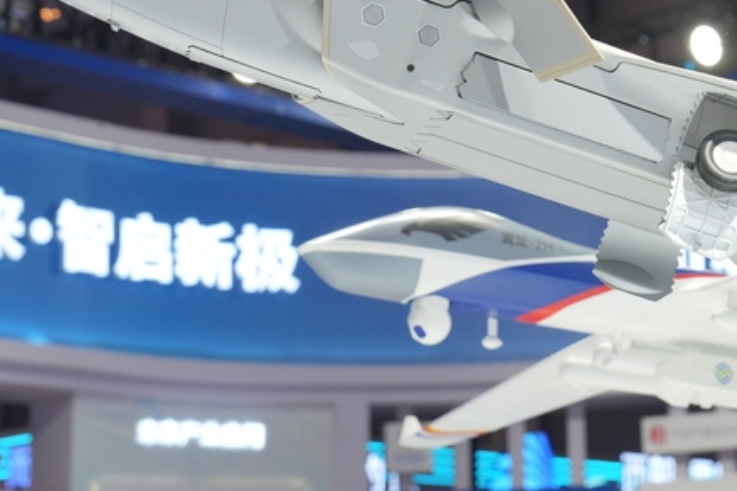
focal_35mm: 115
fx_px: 2354
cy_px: 2
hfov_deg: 17.4
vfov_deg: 11.8
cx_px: 722
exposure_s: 1/320
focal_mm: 42
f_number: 5
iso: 400
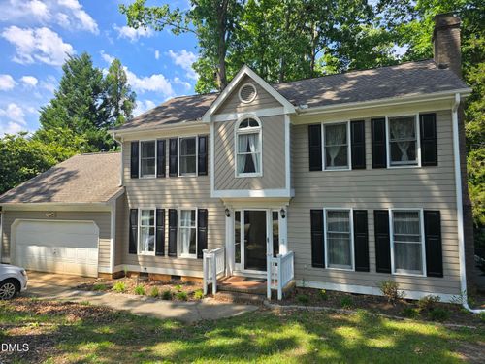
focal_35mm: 23
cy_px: 182
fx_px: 322
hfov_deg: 73.9
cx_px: 242
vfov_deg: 58.9
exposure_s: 1/456
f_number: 1.7
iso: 12
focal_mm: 6.3
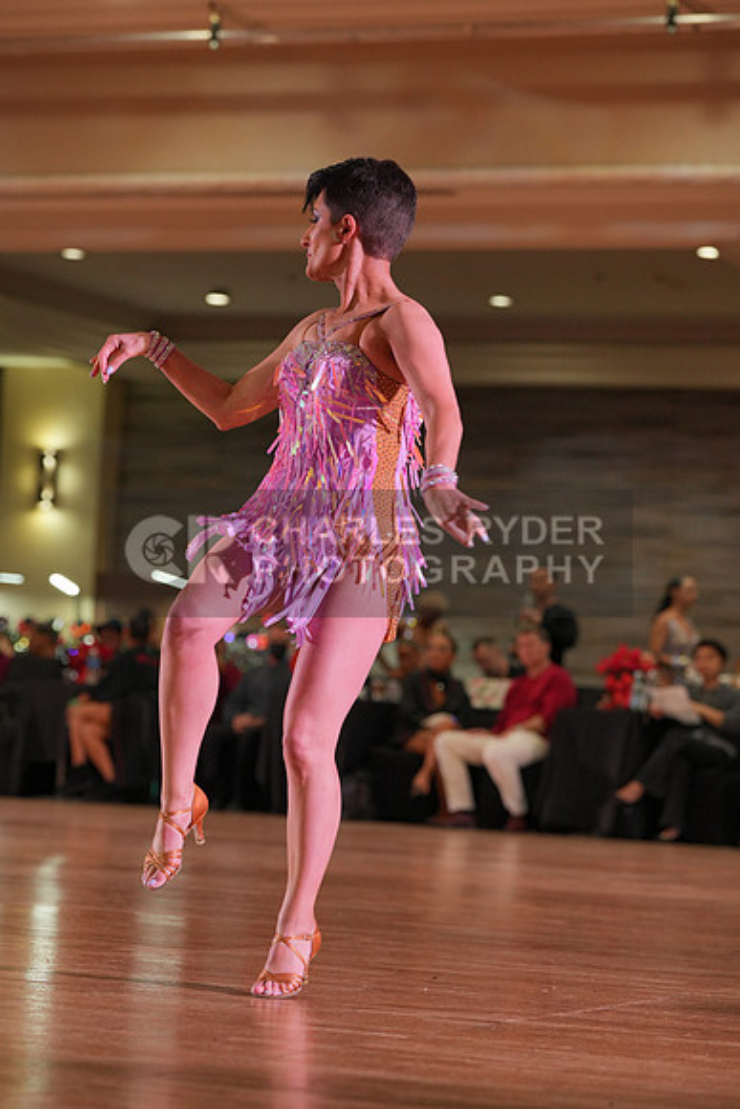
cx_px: 370
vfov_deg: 19.1
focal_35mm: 107
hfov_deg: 12.8
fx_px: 3297
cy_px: 554
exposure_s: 1/400
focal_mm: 107
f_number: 4
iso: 1600
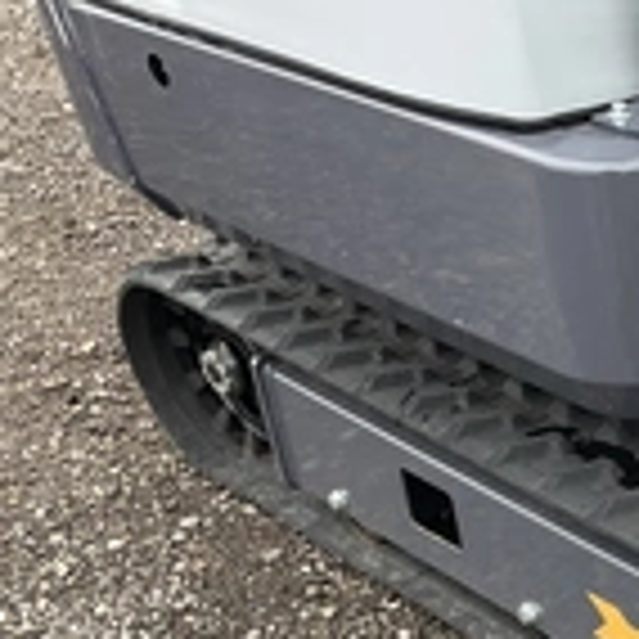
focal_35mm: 72
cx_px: 886
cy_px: 567
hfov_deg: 21.2
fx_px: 1504
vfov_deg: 23.4
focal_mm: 3
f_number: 1.8
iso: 20
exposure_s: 1/122
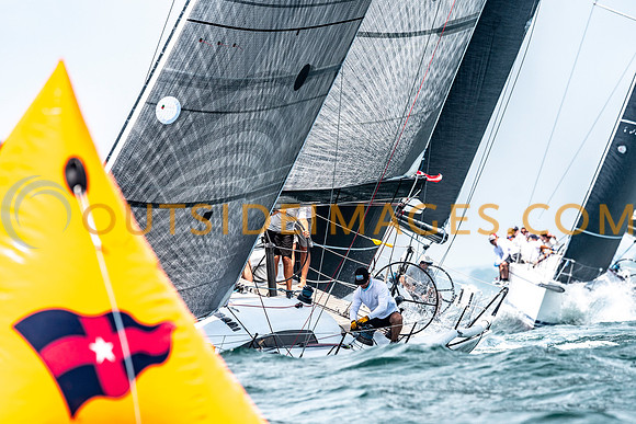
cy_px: 212
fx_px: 7951
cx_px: 318
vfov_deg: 3.1
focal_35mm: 450
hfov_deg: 4.6
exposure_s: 1/1600
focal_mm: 300
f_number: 5.6
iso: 320
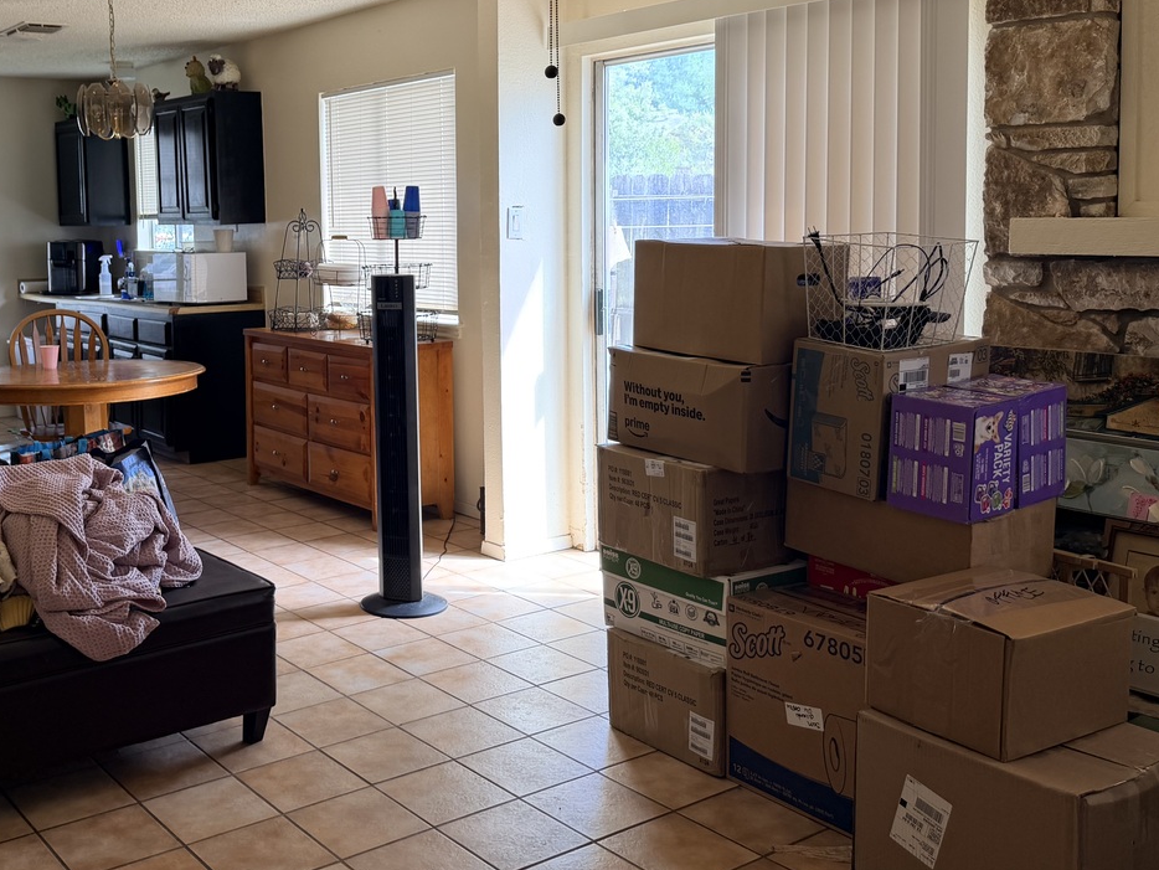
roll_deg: +2.3
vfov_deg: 38.3
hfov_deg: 48.6
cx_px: 320
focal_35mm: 37
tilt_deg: -4.8
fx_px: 1239
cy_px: 297
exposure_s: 1/121
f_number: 1.78
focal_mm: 6.76
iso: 80
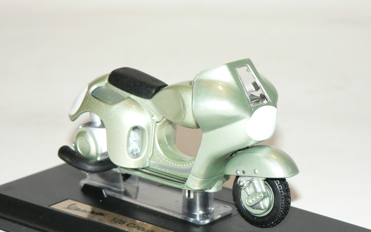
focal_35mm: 125
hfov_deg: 16.7
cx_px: 186
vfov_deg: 10.5
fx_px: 1264
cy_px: 128
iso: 400
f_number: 3.2
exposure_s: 1/60
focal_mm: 19.5
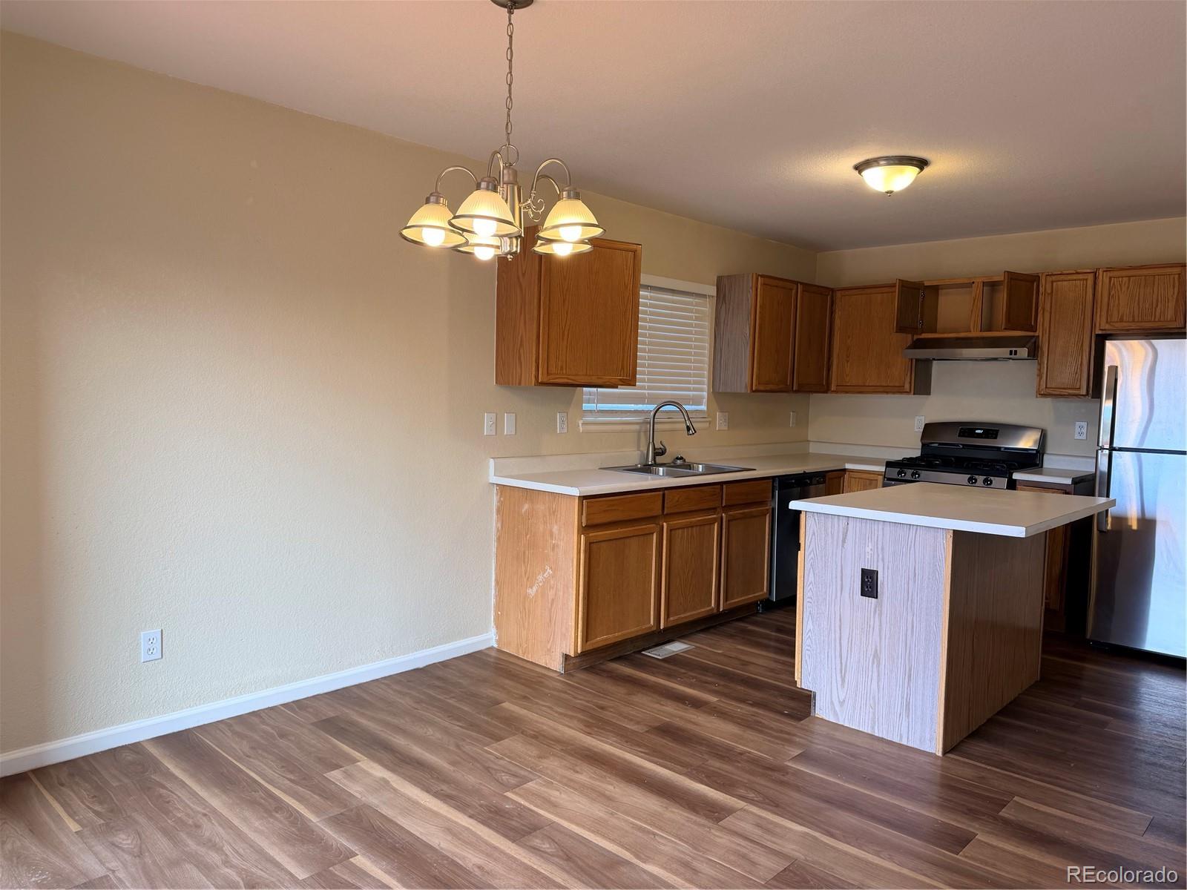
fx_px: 823
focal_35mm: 24
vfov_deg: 56.8
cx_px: 594
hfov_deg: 71.6
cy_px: 445
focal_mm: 6.76
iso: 80
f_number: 1.78
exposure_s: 1/120
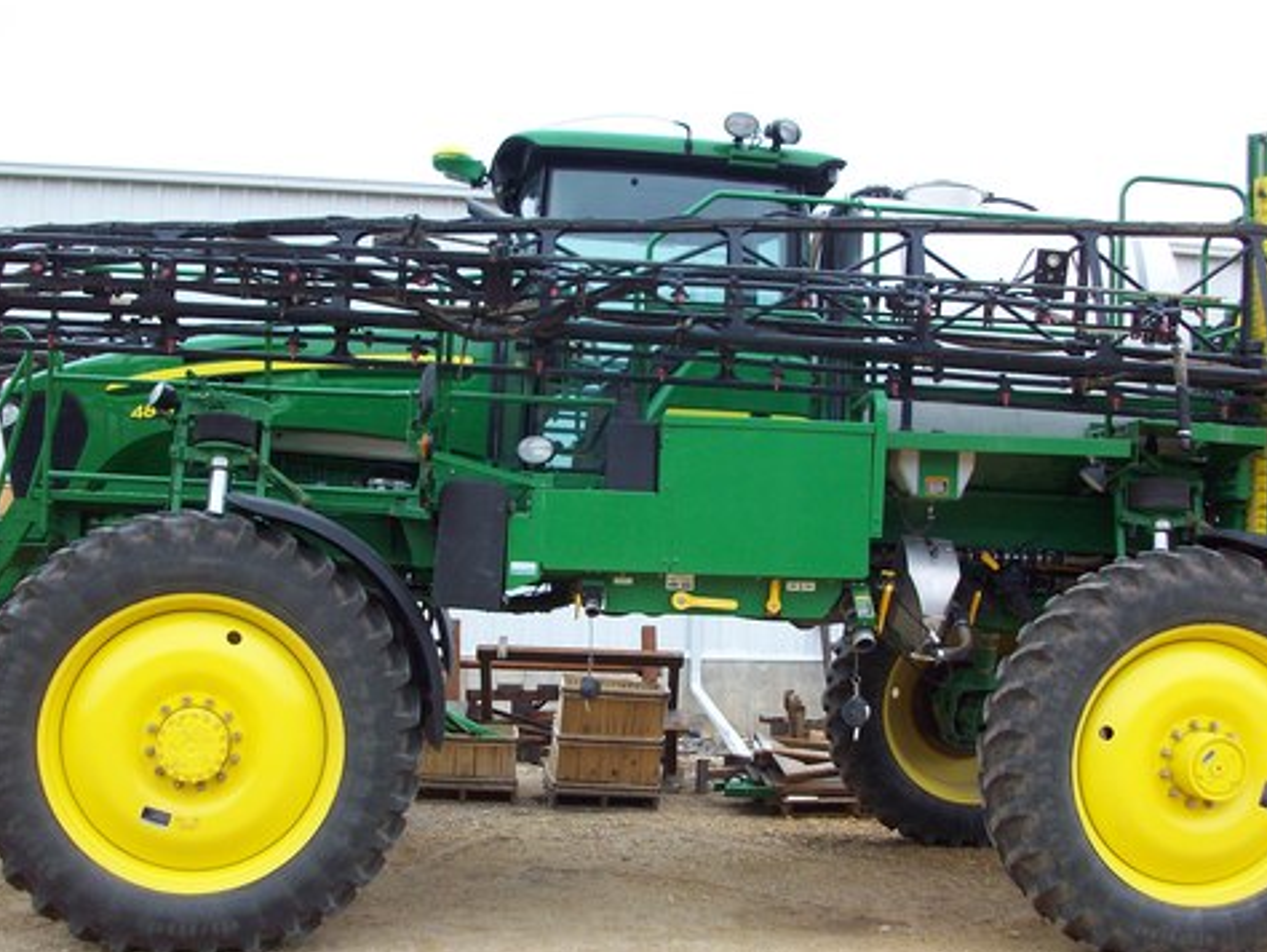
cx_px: 668
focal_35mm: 39
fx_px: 1428
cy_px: 529
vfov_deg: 36.8
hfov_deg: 47.8
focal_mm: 5.7
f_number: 2.8
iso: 80
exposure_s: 1/230
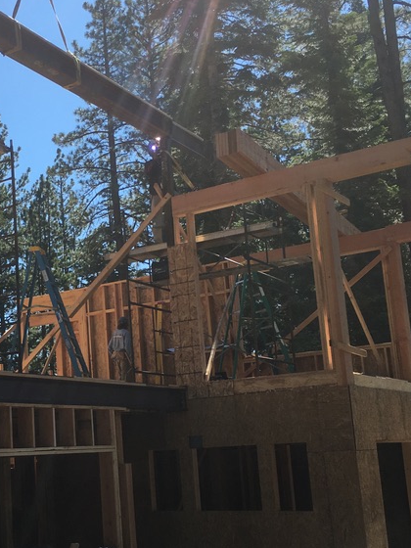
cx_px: 66
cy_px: 301
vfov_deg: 36.1
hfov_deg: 26.8
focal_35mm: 53
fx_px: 839
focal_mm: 4.15
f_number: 2.2
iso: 25
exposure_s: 1/938
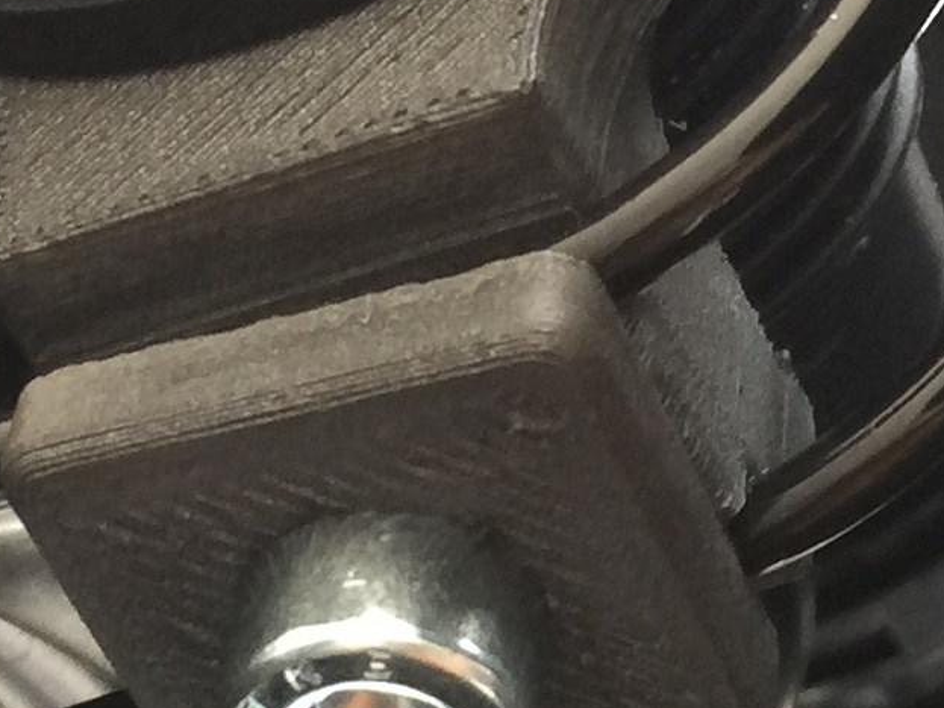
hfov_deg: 12.9
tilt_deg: -43.9
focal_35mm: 152
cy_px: 256
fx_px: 4144
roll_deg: +0.3
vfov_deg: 9.8
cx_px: 783
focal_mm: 4.15
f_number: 2.2
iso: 50
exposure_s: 1/17
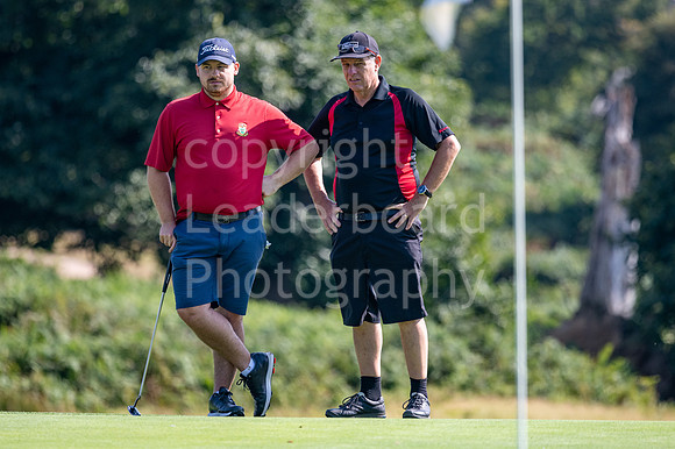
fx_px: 8432
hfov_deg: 4.6
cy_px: 224
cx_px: 338
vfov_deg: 3.1
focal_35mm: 450
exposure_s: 1/1000
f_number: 4
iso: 200
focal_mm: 300
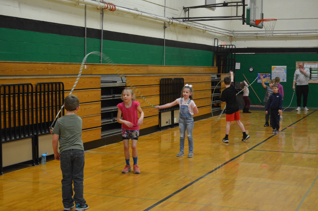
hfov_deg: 33.5
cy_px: 106
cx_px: 159
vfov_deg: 22.5
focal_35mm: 60
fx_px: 529
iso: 1600
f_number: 5
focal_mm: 40
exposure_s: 1/100
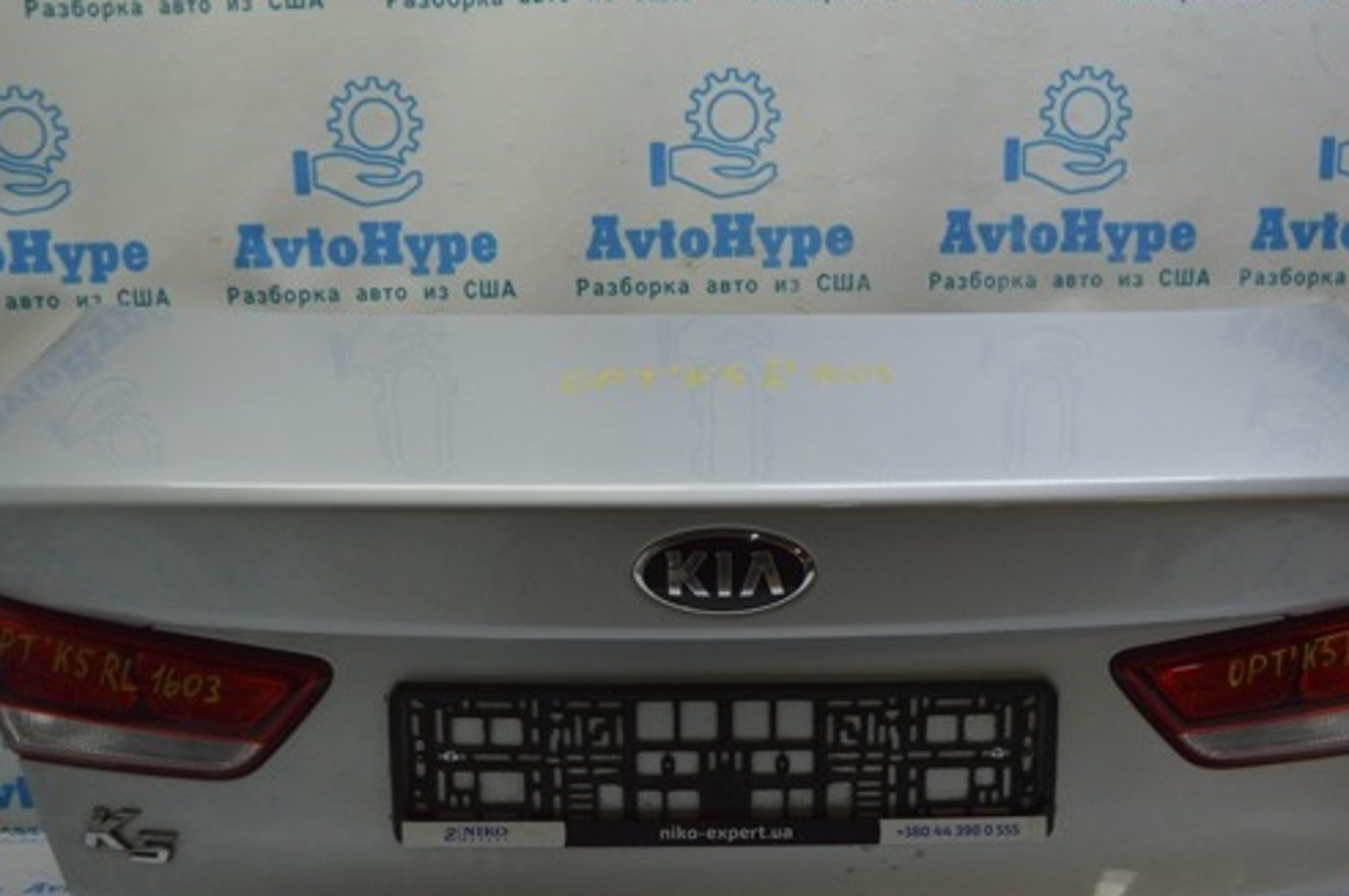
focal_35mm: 39
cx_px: 721
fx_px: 1460
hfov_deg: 49.6
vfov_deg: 34.0
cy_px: 549
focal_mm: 20
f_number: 3.8
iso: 400
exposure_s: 1/160
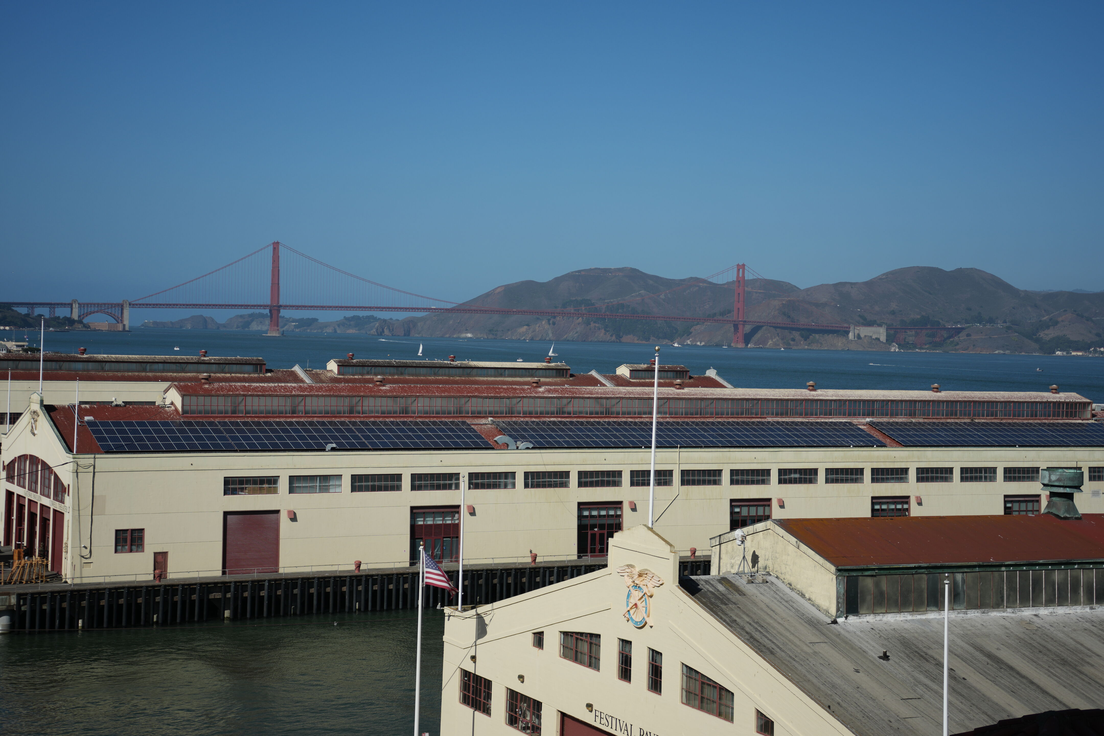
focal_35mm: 59
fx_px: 1809
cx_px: 552
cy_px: 368
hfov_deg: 33.9
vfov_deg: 23.0
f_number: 5.6
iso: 125
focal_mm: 59
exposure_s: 1/1600
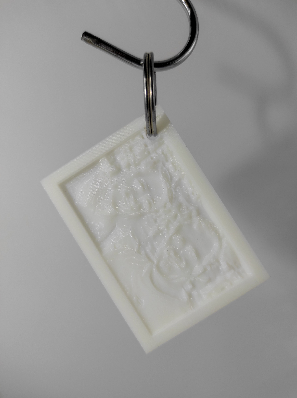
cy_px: 199
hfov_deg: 54.8
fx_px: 286
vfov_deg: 69.4
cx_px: 148
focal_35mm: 25
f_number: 1.89
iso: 270
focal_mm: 5.43
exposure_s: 1/50
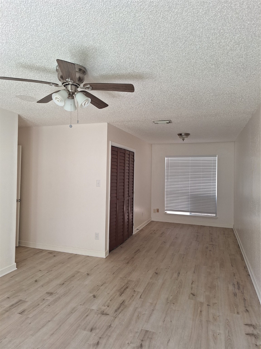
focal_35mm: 23
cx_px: 130
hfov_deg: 58.9
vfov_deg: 73.9
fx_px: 231
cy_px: 174
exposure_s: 1/60
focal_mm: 5.54
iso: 64
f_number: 1.8
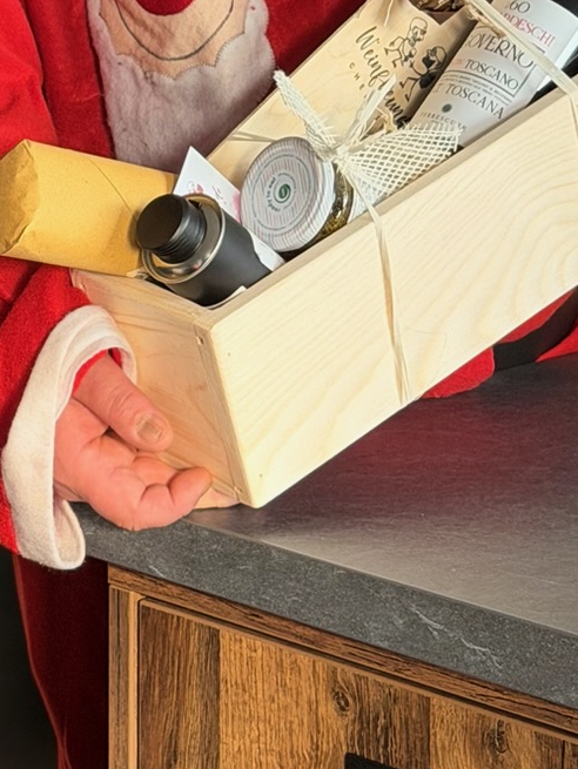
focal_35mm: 150
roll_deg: -0.7
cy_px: -342
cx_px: -89
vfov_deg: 12.6
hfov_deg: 9.8
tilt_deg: -2.4
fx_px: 3336
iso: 100
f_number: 1.78
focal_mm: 6.76
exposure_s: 1/100
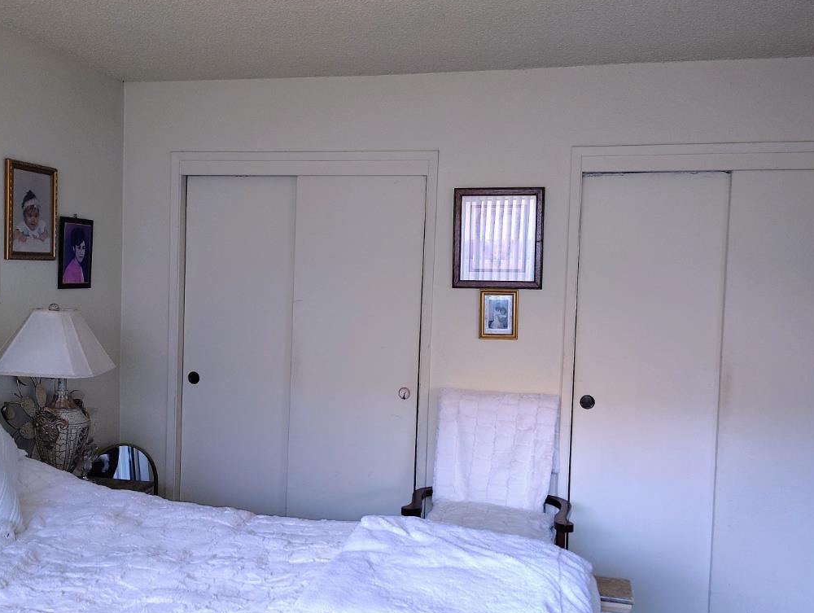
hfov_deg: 51.0
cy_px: 320
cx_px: 327
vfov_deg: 39.7
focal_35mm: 36
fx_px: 848
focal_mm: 5.56
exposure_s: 1/60
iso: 1297
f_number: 1.8
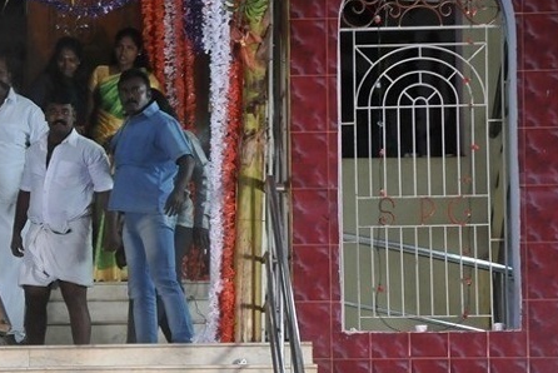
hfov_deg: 8.7
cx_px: 31
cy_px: 269
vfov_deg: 5.9
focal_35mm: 235
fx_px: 3645
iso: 800
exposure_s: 1/125
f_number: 5.3
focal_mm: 70
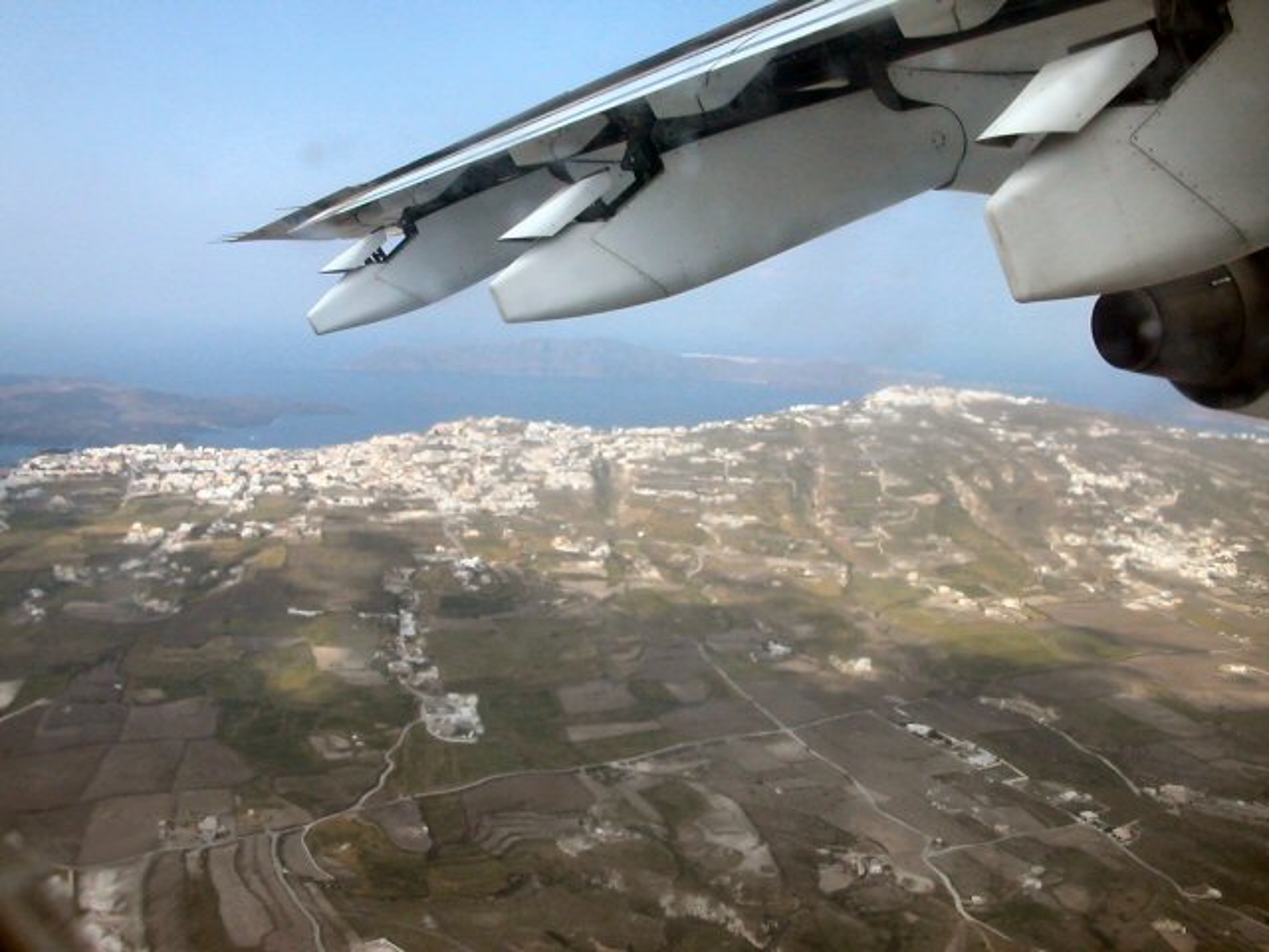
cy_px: 476
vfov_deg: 38.7
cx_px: 634
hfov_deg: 50.1
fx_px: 1356
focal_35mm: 37
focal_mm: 5.6
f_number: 4.5
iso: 100
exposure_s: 1/524
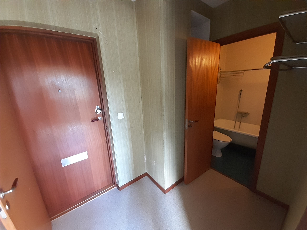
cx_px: 154
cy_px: 115
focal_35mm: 13
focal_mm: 1.13
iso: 320
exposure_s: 1/25
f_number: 2.2
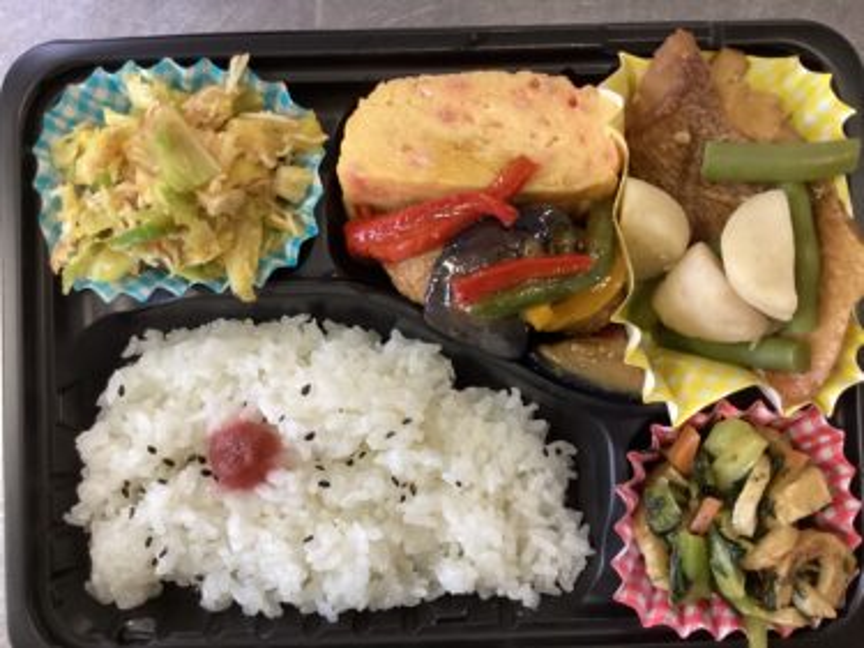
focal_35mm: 31
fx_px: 773
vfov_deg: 45.4
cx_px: 432
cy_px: 324
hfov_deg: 58.4
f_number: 2.4
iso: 320
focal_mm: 3.3
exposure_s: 1/60
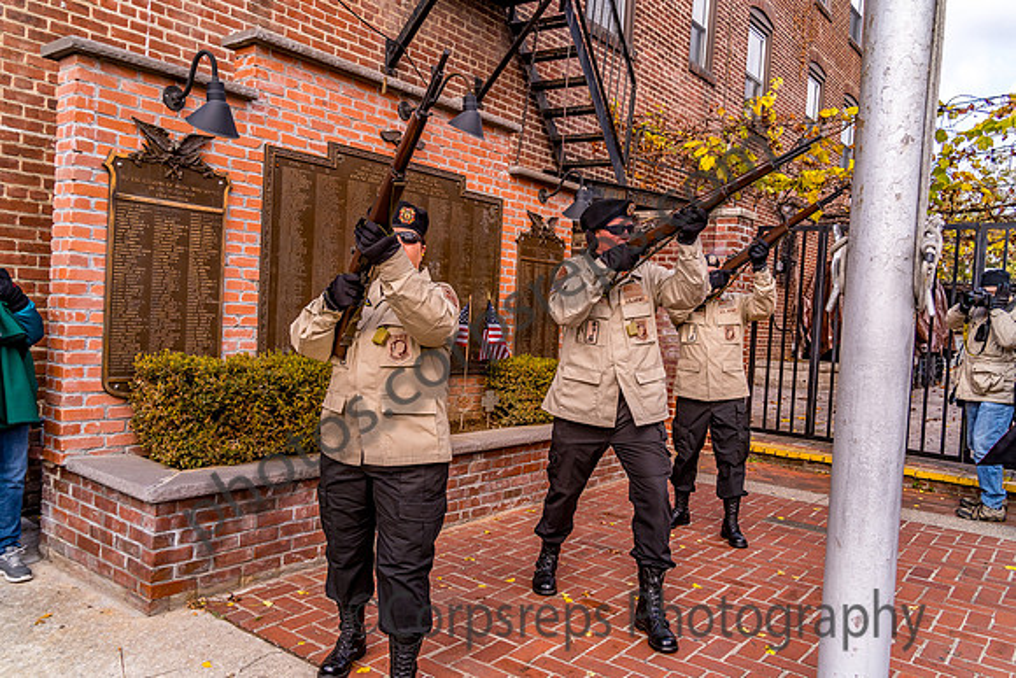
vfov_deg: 46.4
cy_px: 339
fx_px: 790
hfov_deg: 65.5
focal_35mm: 28
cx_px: 508
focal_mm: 28
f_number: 6.3
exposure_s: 1/640
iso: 800
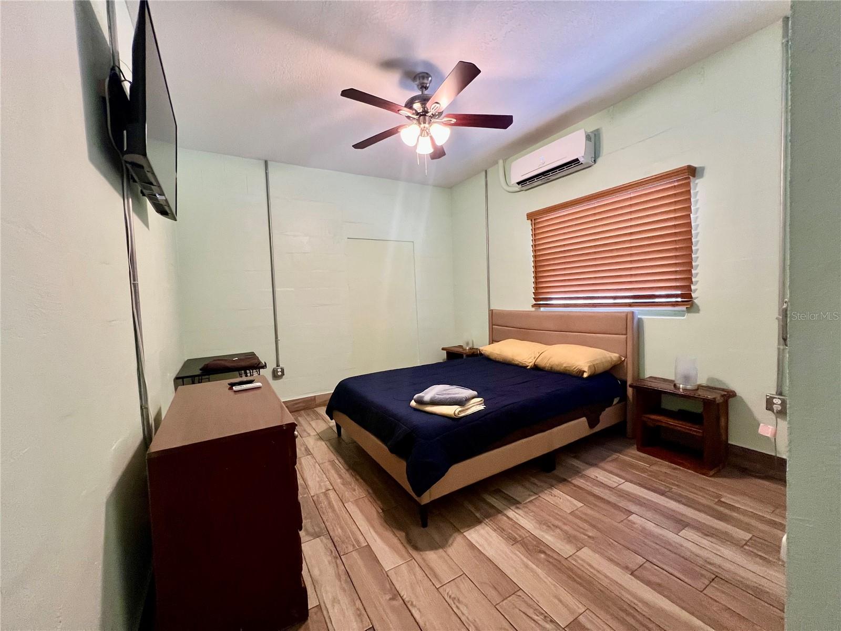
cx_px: 420
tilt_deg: -2.9
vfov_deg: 89.9
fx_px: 316
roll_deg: +2.9
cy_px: 316
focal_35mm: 13
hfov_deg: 106.2
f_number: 1.8
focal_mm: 1.57
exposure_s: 1/60
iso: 320
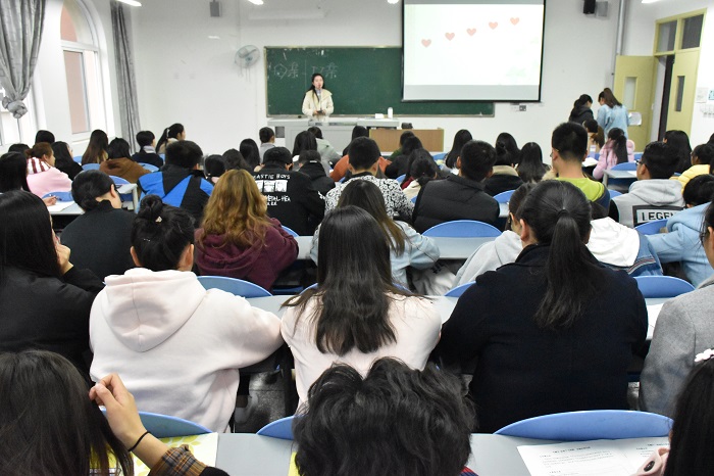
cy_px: 238
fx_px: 595
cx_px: 357
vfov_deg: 43.6
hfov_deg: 62.0
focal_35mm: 30
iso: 8000
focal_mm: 20
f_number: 7.1
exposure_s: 1/160
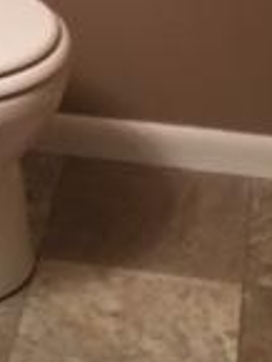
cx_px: 22
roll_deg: -0.9
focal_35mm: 128
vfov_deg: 13.8
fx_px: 1339
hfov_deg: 11.5
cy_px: -282
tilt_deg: -14.1
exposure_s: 1/15
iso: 50
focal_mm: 4.15
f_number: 2.2
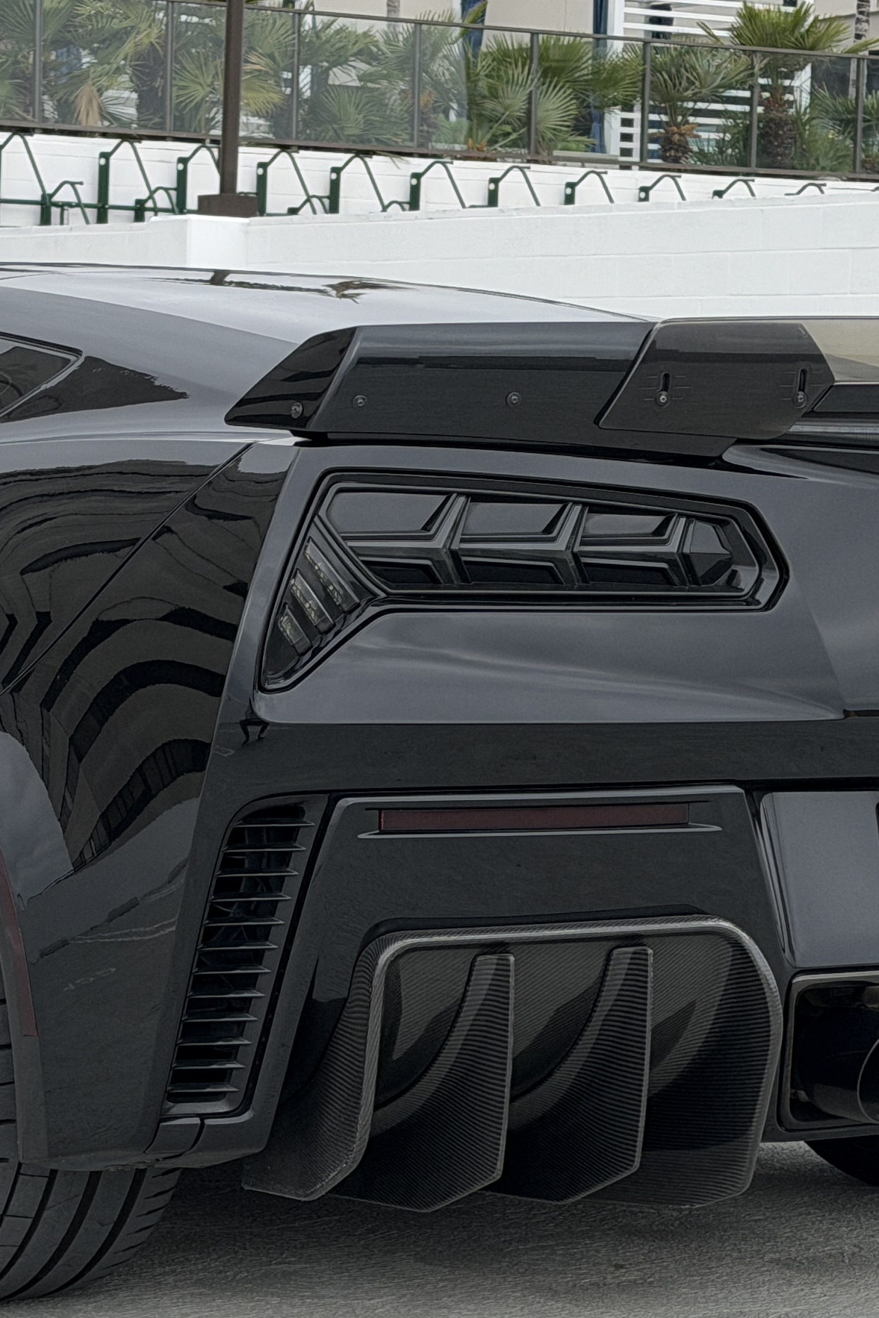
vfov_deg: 17.9
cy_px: 816
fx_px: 4176
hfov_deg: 12.0
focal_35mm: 114
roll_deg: -0.8
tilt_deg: -5.8
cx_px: 223
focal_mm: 6.76
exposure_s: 1/1980
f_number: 1.78
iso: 80
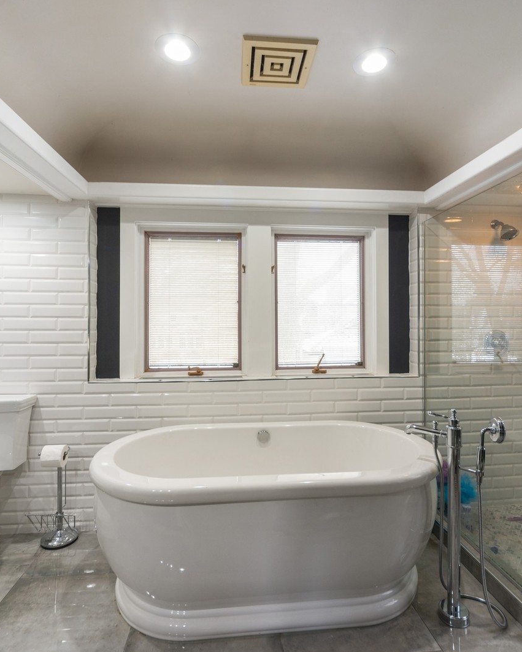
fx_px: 386
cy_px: 330
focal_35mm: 20
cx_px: 273
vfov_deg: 80.4
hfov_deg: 68.1
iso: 400
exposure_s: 1/8
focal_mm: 14
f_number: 8
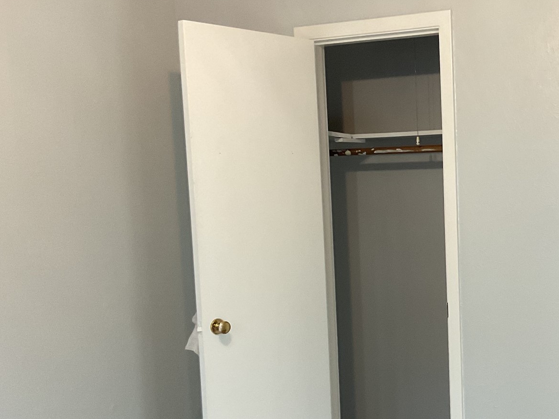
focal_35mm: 51
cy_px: 270
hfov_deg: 35.7
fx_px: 823
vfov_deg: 28.4
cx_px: 483
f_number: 1.8
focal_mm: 3
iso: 125
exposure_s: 1/60
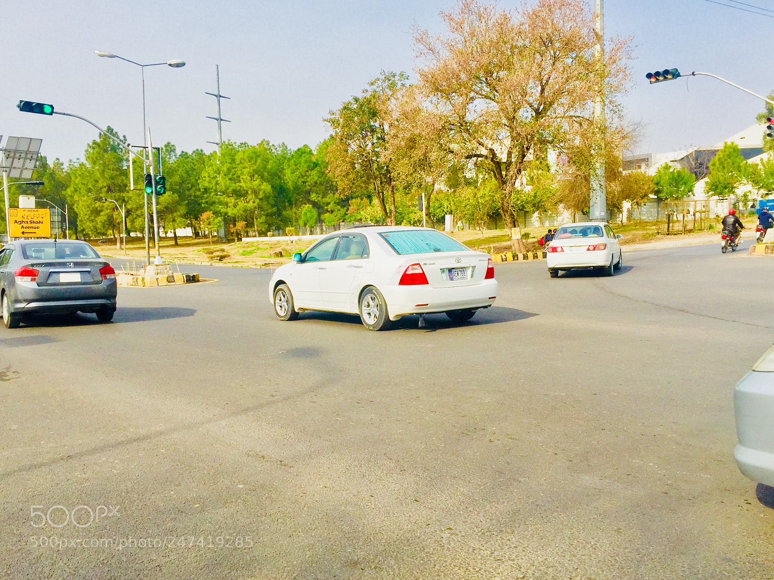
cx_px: 387
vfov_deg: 48.2
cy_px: 290
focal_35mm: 29
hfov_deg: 61.7
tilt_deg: -1.4
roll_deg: +2.9
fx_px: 648
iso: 32
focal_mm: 4.15
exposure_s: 1/2326
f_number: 2.2
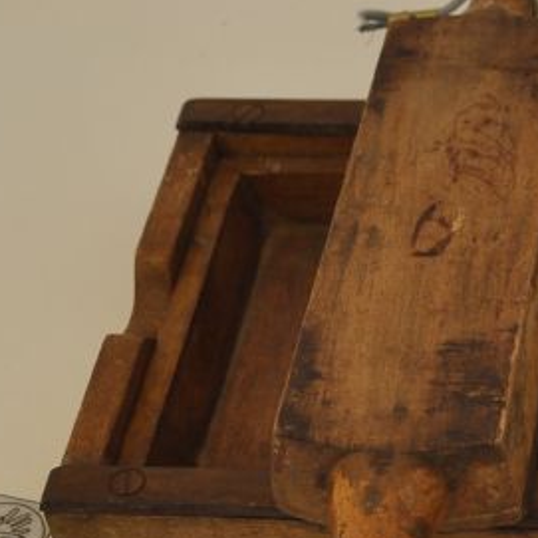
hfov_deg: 13.6
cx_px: 639
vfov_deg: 13.8
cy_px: 478
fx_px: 2198
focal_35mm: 125
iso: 360
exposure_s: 1/30
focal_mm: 26
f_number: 3.8
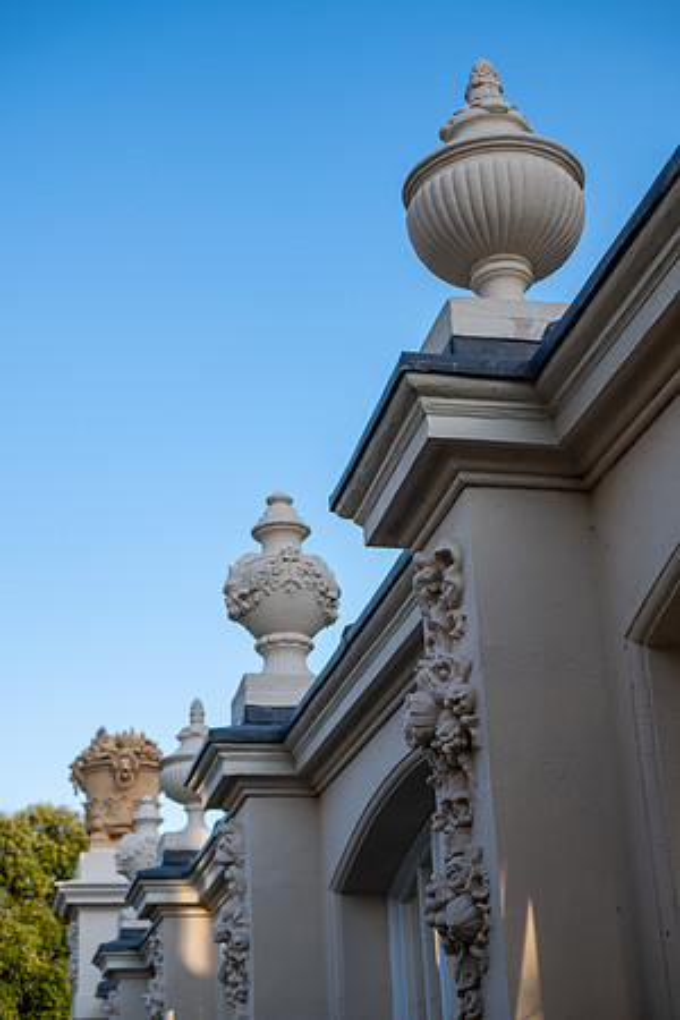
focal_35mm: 53
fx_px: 1502
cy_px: 510
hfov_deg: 25.5
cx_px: 340
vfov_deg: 37.5
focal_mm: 35
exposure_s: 1/1800
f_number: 2.5
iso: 200
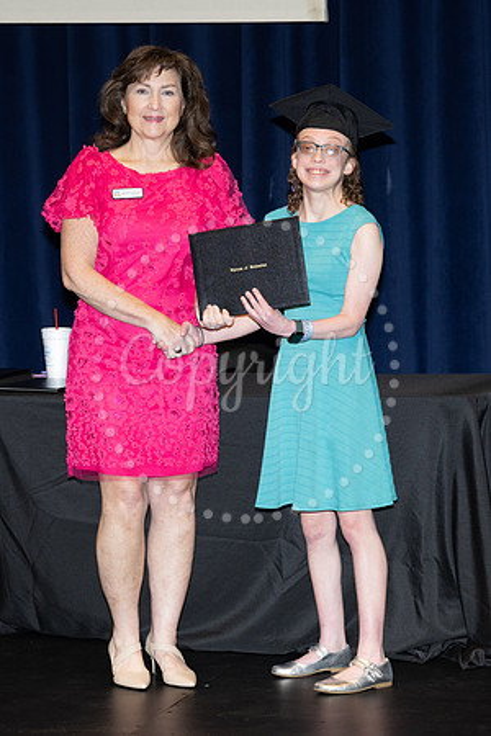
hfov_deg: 10.8
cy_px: 366
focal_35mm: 127
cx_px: 303
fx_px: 2603
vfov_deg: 16.1
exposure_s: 1/125
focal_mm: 83
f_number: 5
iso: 1000
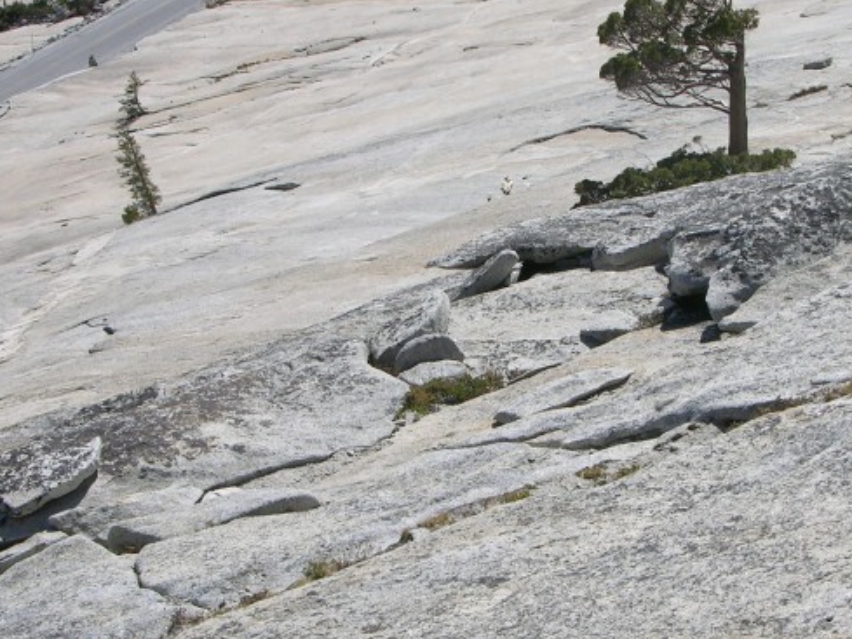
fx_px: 2166
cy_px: 326
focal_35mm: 88
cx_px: 465
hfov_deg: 22.2
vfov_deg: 16.8
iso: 50
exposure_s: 1/274
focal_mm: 10.7
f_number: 6.5
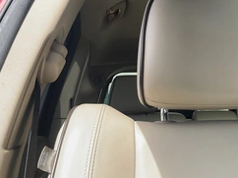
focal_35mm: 48
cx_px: 185
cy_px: 47
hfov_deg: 38.4
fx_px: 330
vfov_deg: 29.8
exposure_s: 1/362
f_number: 1.8
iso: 25
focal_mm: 3
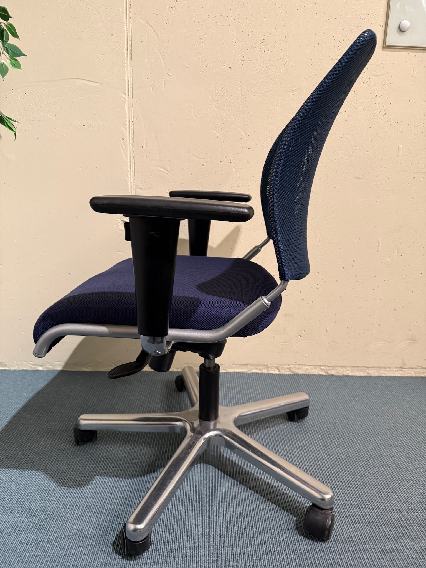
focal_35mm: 24
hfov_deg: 56.8
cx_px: 213
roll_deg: -2.4
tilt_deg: -14.8
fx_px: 394
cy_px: 284
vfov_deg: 71.6
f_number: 1.78
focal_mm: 6.76
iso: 400
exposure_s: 1/49
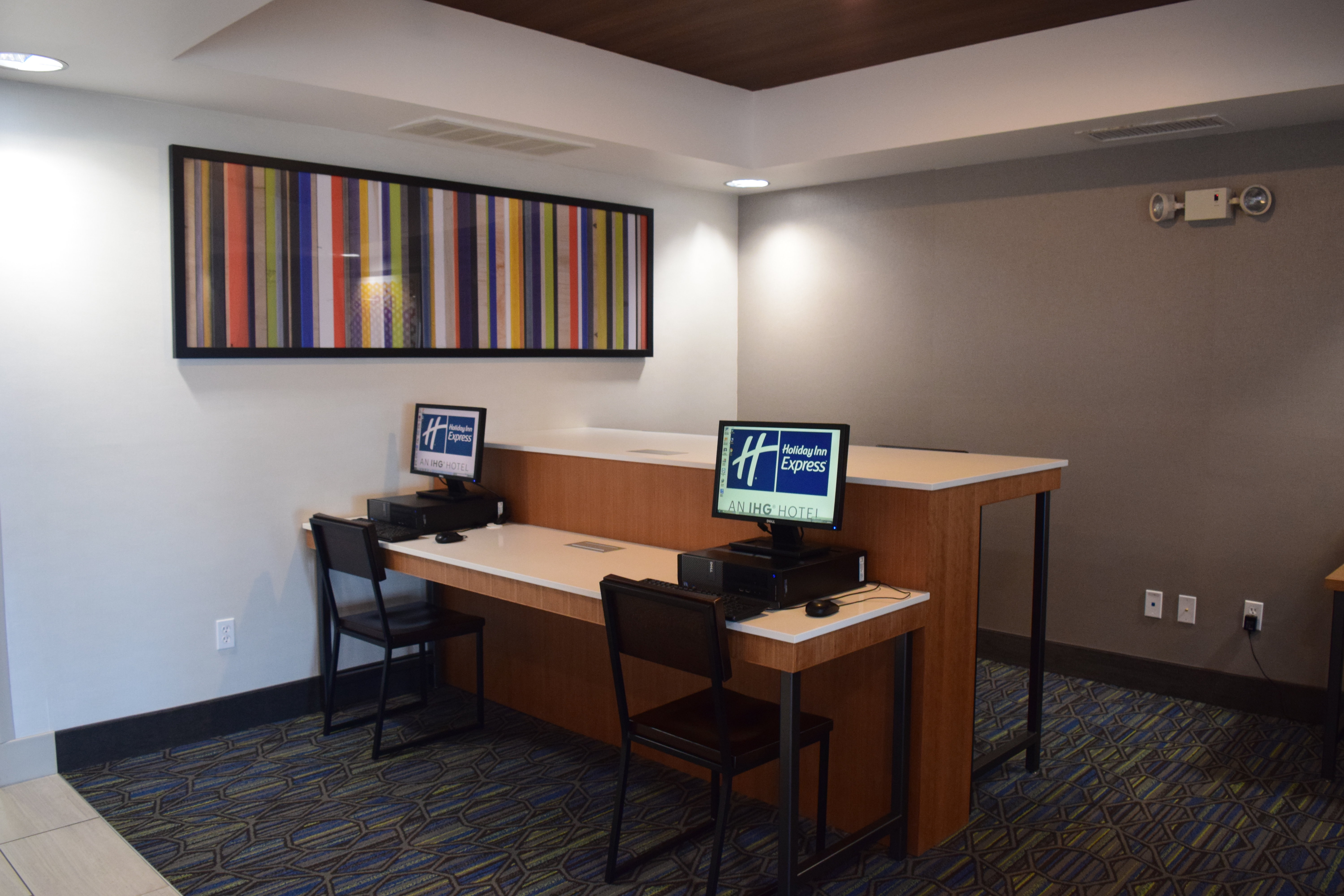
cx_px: 672
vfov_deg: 47.9
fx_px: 1008
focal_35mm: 27
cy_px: 448
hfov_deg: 67.4
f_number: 5
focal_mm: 18
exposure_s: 1/60
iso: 1600
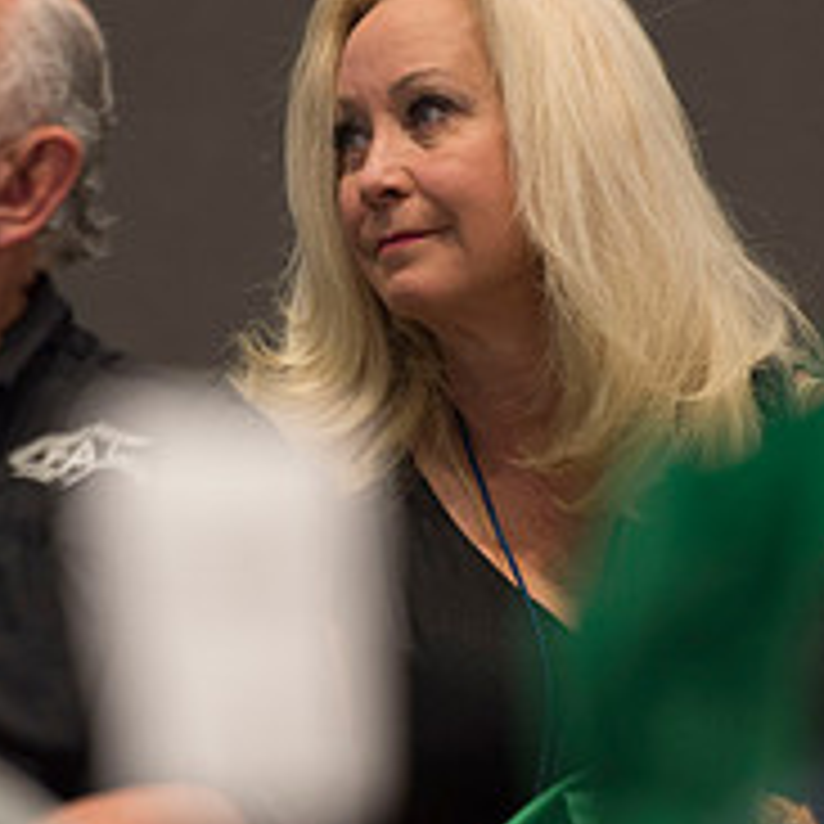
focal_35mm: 539
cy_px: 468
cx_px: 324
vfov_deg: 3.3
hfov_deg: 3.3
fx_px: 14516
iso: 1250
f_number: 2.8
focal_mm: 200
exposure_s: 1/160
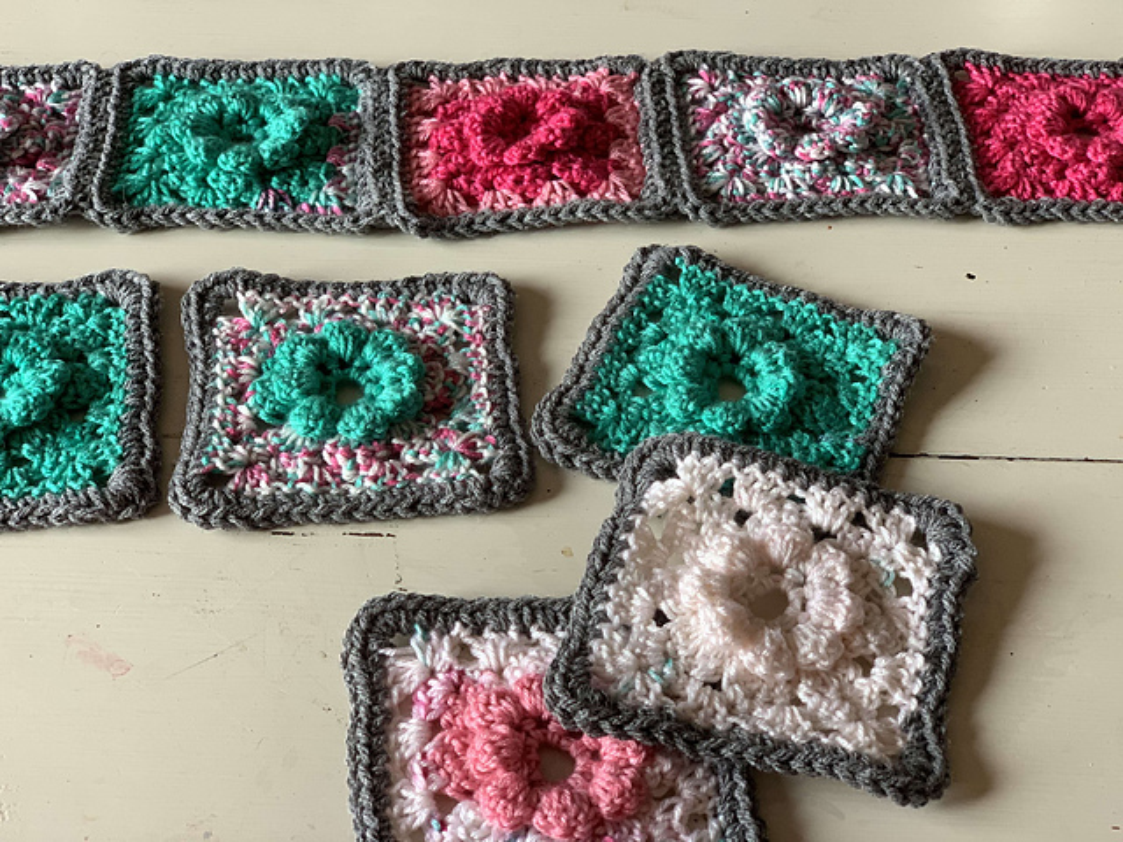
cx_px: 562
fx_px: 1687
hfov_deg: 36.8
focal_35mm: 52
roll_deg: -1.8
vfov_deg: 28.0
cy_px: 421
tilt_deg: -44.3
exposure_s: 1/60
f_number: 2.4
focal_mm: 6
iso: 125
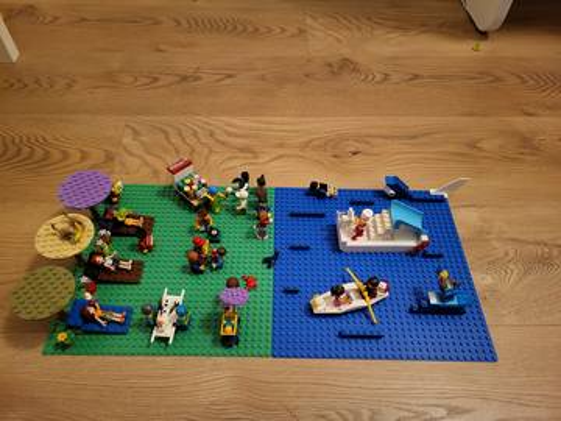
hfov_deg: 67.3
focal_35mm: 26
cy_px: 210
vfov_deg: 53.1
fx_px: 421
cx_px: 280
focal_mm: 5.4
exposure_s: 1/33
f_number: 1.8
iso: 640
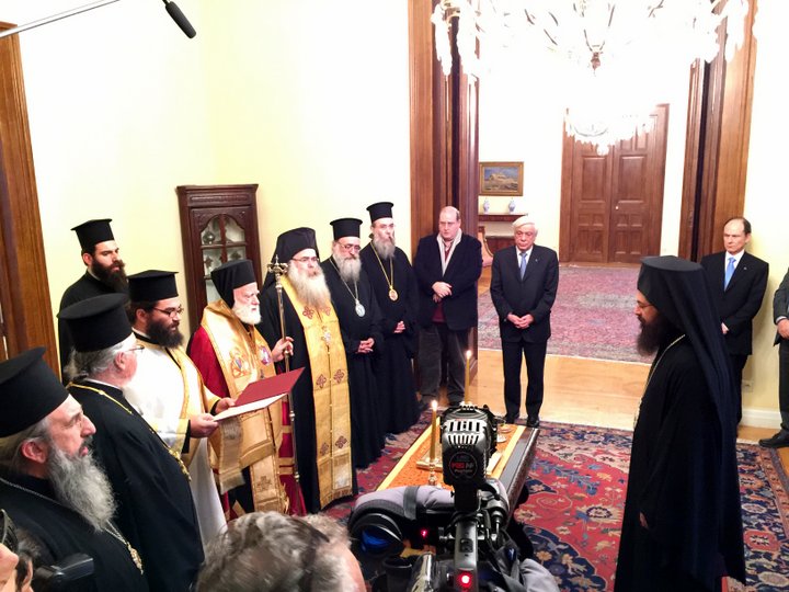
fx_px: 661
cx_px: 394
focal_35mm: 29
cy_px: 296
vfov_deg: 48.2
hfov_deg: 61.7
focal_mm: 4.15
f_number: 2.2
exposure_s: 1/8
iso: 125
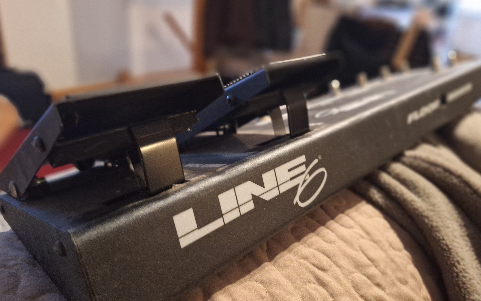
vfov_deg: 49.3
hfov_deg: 72.5
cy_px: 155
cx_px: 236
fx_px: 328
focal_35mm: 25
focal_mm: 5.54
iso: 500
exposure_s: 1/20
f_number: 1.8
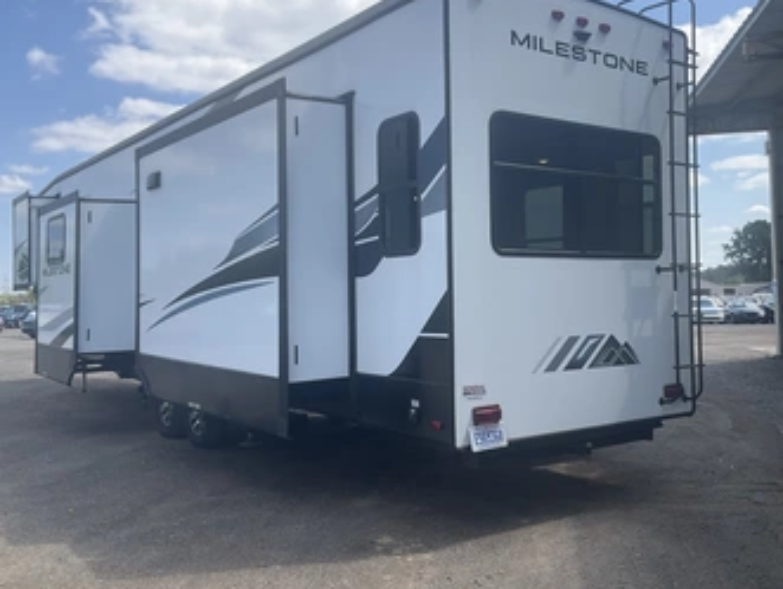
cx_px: 397
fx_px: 793
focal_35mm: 35
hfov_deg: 52.6
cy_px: 274
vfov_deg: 40.7
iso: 25
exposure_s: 1/1168
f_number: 1.8
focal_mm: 3
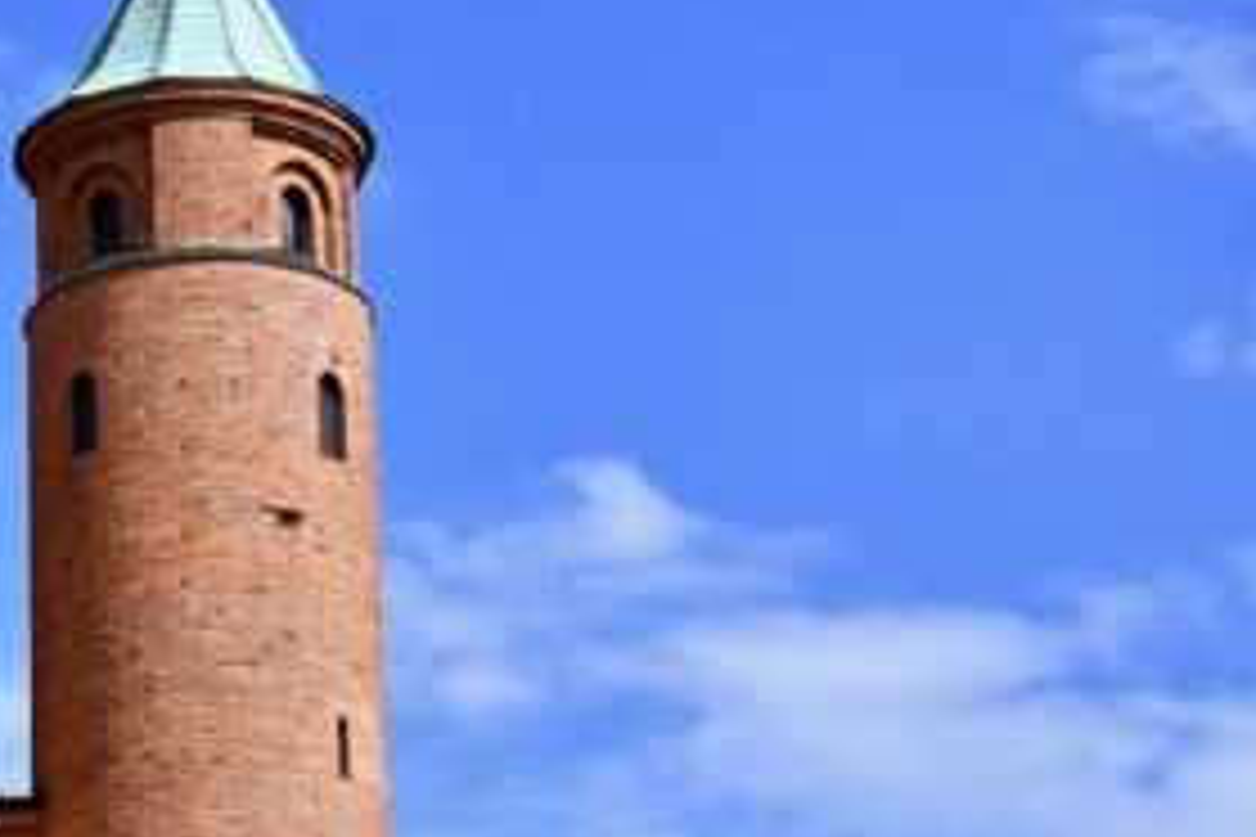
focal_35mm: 132
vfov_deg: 10.4
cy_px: 583
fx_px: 4605
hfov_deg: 15.2
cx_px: -36
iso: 360
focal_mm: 24
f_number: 2.8
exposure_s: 1/8000
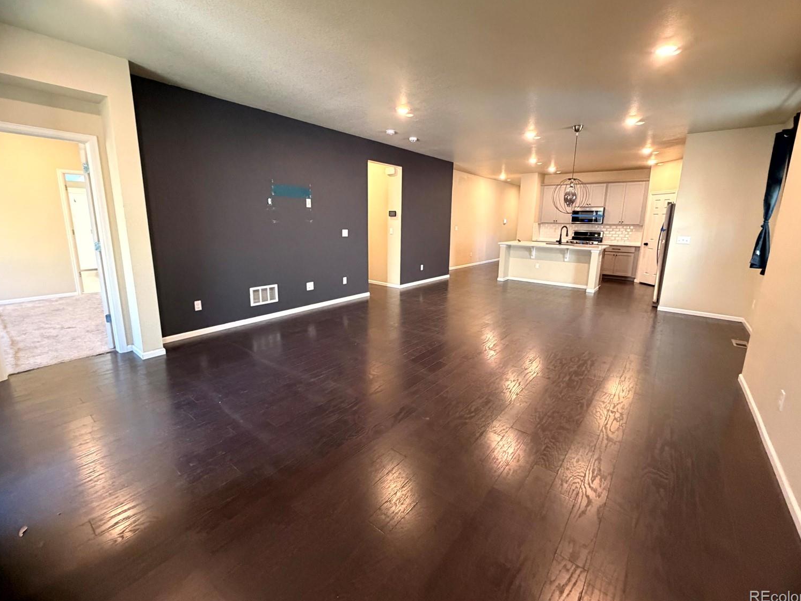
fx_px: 347
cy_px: 286
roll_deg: +0.1
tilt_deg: -9.9
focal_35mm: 15
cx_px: 407
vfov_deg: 81.7
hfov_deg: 98.2
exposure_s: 1/60
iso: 500
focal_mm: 2.22
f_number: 2.2
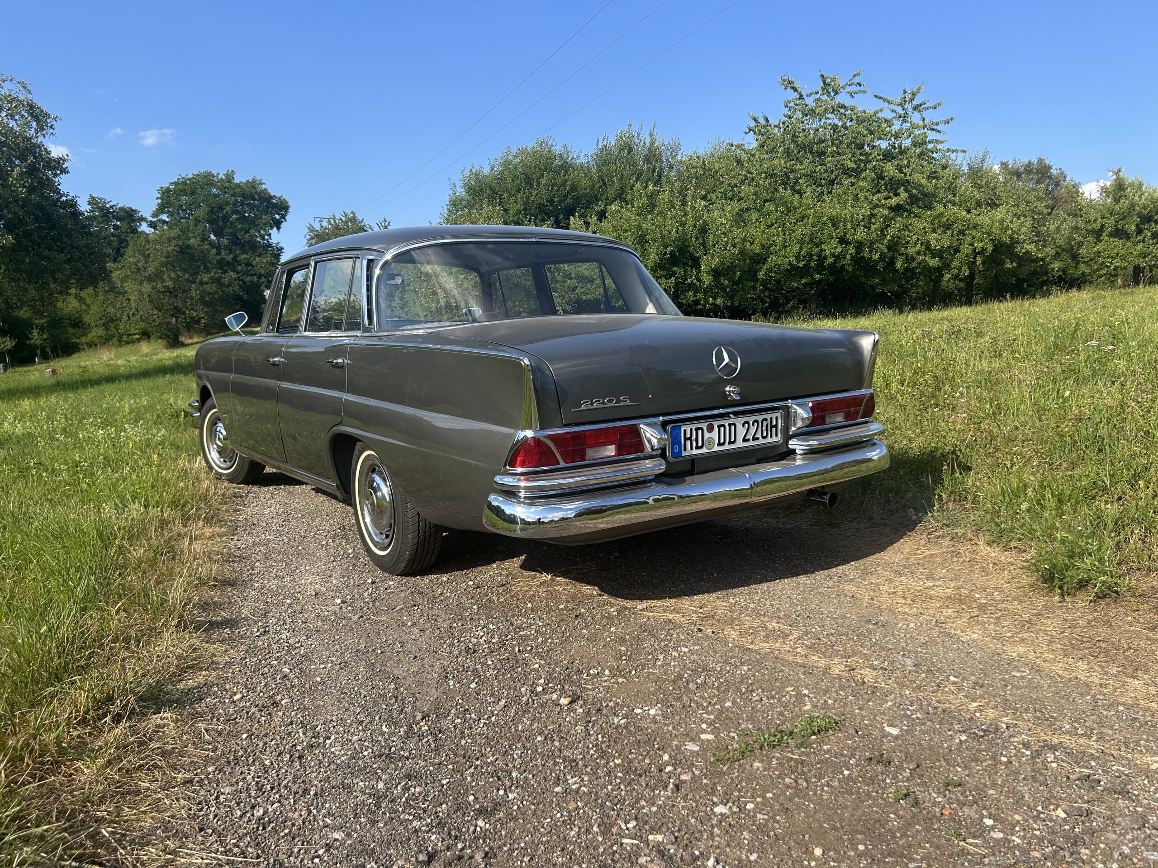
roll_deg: +0.7
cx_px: 579
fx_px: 870
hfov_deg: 67.3
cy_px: 434
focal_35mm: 26
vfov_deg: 53.1
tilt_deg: -3.5
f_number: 1.5
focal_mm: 5.7
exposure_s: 1/2457
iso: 50
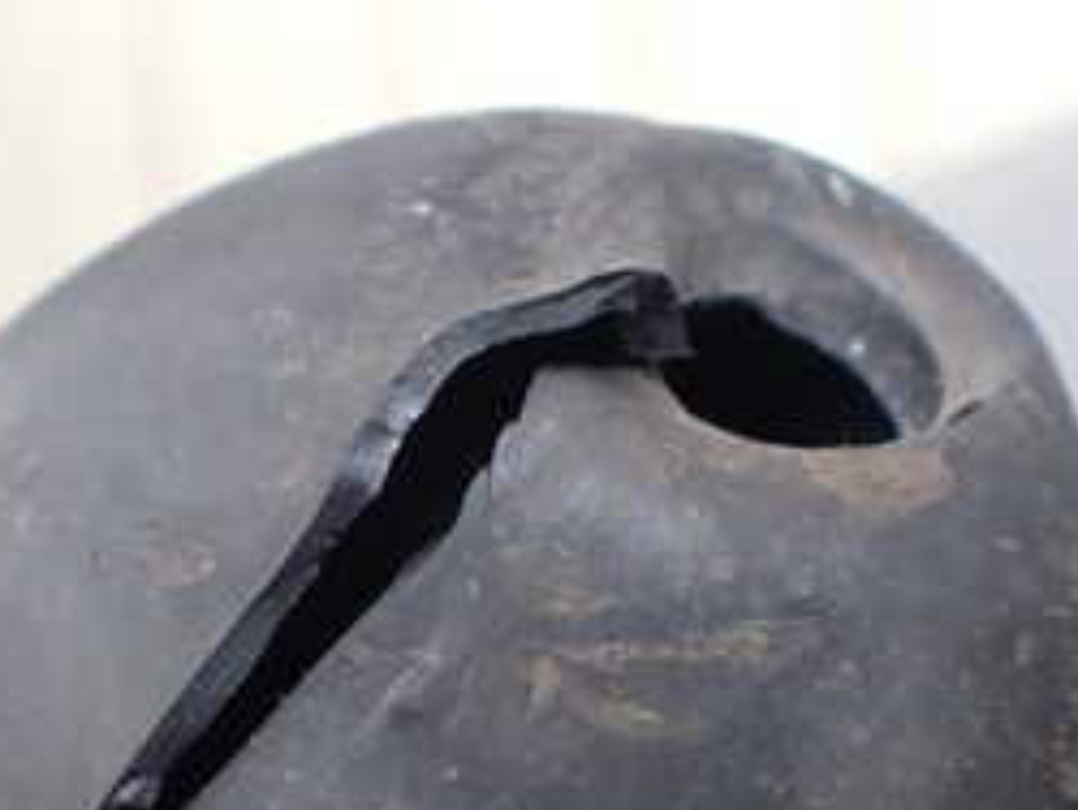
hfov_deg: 26.9
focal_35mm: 72
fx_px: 2244
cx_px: 405
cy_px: 625
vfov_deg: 20.3
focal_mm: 5.4
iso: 160
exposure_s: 1/125
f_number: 2.3
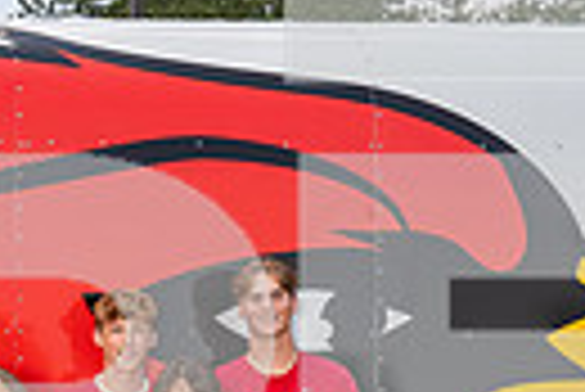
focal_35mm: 107
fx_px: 1741
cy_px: 394
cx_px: -328
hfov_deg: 17.0
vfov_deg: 12.7
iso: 160
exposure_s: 1/250
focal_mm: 24
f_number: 8
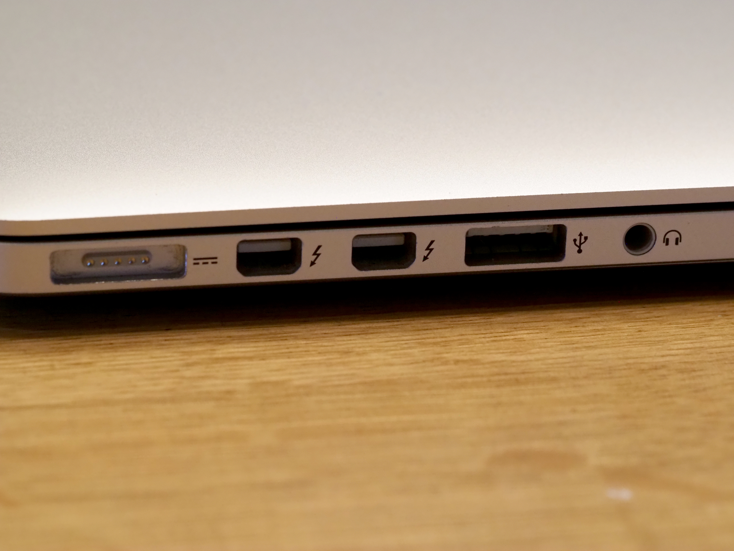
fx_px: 2544
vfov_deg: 12.3
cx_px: 367
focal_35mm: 120
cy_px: 276
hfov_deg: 16.4
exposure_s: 1/125
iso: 2500
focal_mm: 60
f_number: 5.6
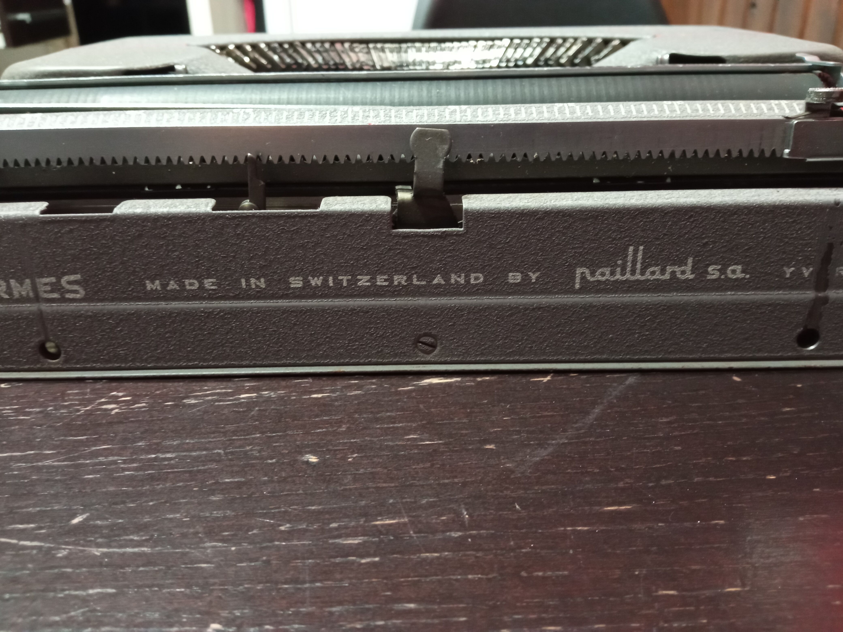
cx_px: 422
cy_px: 316
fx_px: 658
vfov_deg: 51.4
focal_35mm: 27
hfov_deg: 65.3
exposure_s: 1/20
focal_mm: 3.79
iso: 1188
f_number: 2.2
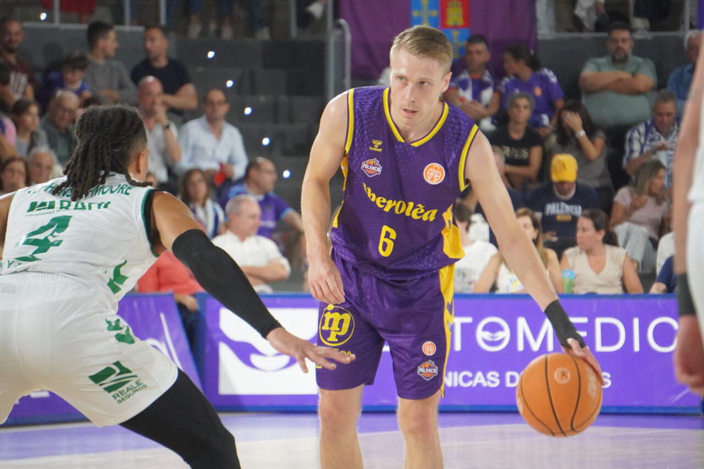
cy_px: 234
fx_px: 6159
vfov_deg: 4.4
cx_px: 352
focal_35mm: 315
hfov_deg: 6.5
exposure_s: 1/400
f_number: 6.3
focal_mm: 210
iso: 5000
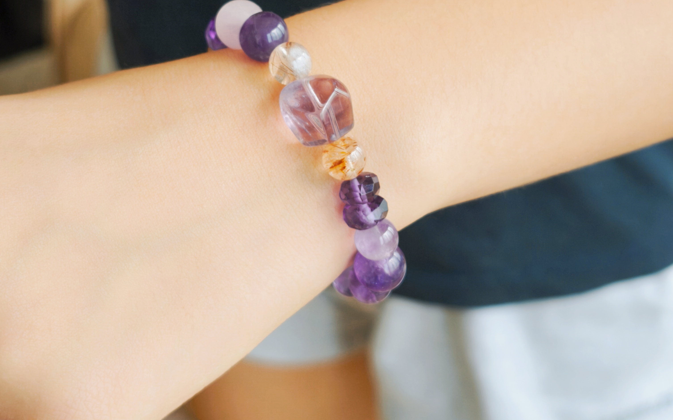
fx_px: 1210
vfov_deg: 19.4
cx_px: 337
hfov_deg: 31.1
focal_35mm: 66
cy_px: 61
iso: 50
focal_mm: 6.57
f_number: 1.6
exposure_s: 1/108
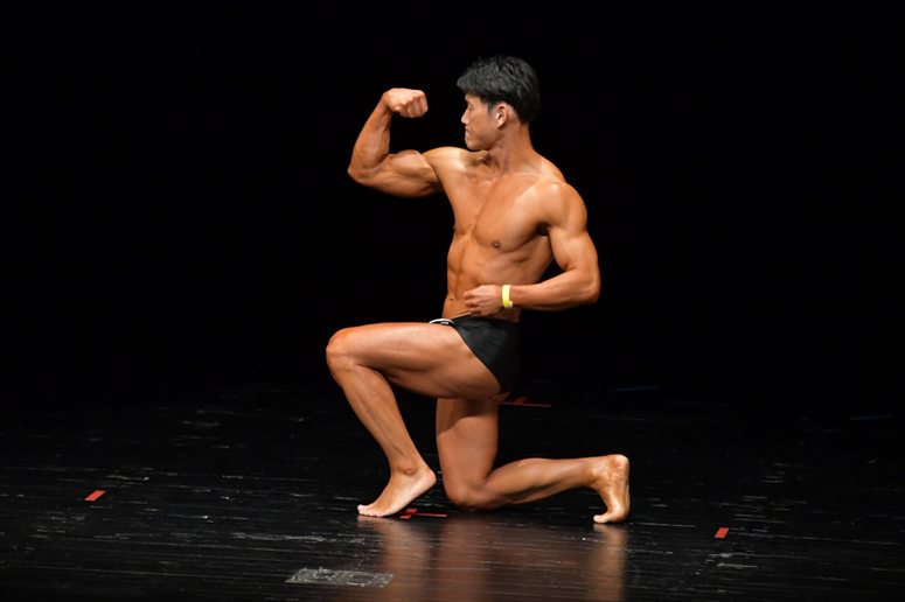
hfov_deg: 6.0
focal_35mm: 345
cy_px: 301
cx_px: 452
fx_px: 8669
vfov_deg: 4.0
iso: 3200
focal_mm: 230
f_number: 5.6
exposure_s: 1/400
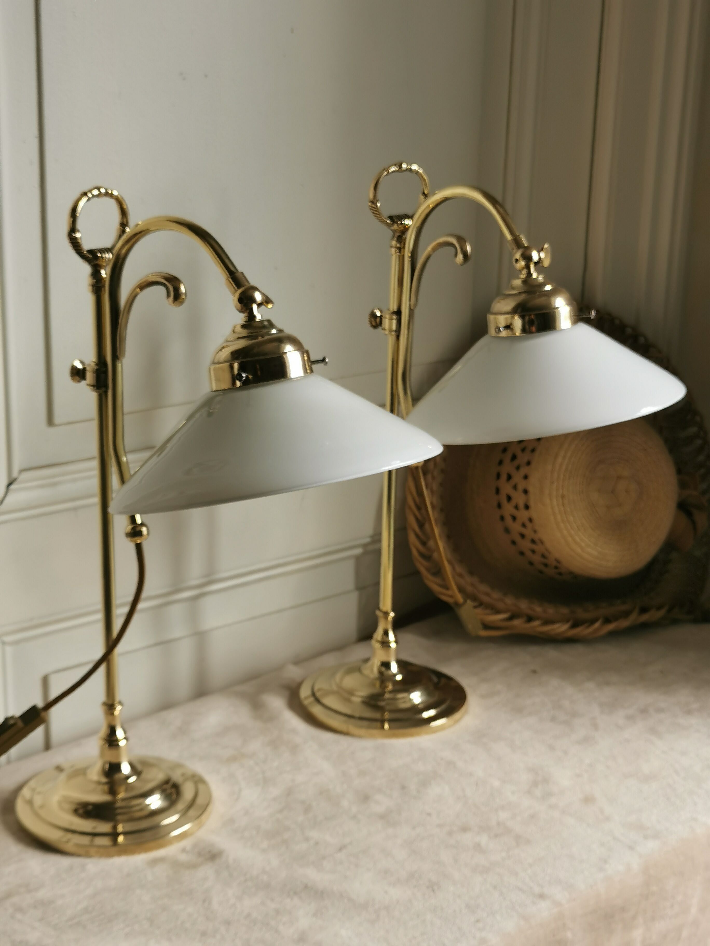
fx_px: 1531
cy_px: 473
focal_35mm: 56
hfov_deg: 26.1
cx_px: 355
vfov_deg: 34.3
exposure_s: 1/173
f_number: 1.8
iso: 50
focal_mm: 5.58
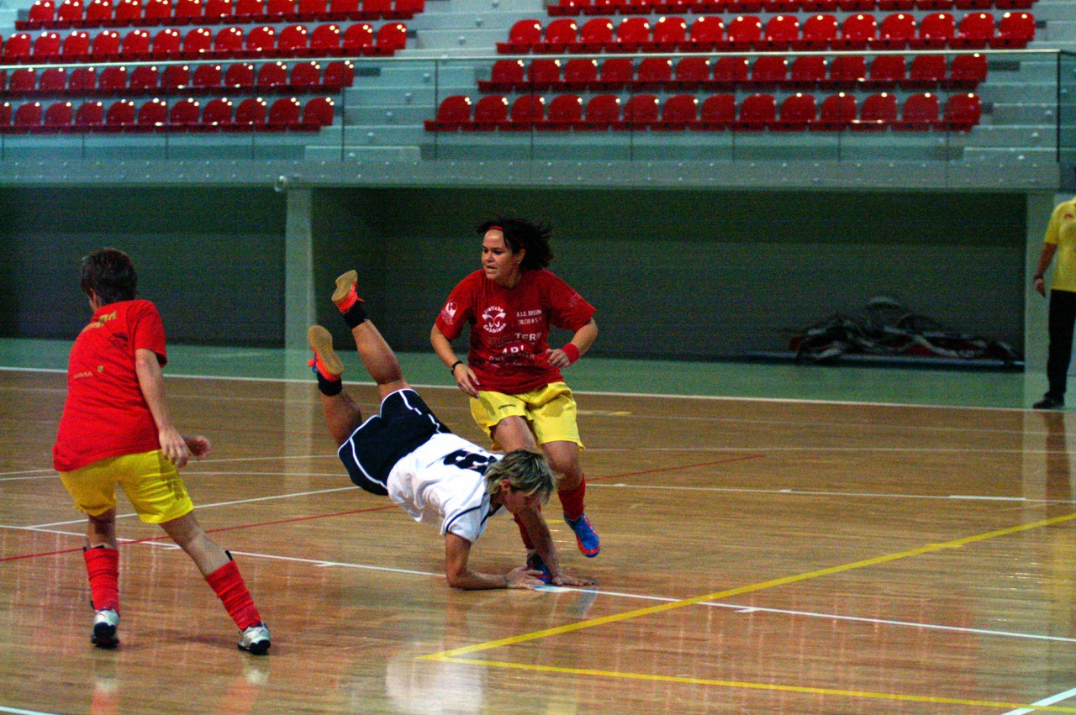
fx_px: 3135
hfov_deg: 19.5
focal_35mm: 105
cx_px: 538
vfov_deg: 13.0
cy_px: 358
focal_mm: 70
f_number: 2.8
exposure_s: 1/350
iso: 3200
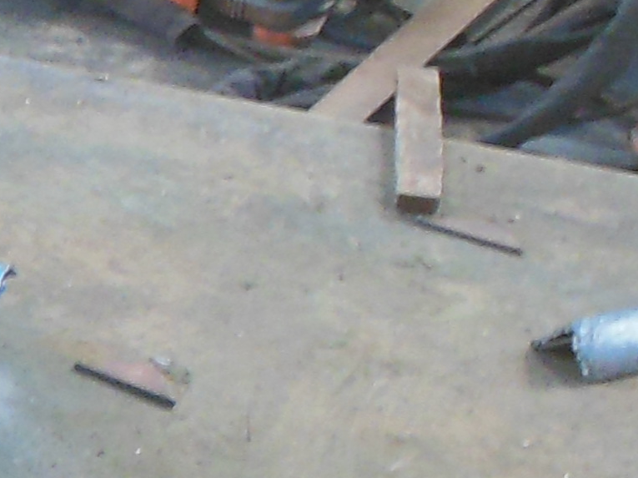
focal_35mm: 229
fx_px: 4219
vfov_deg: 6.4
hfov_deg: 7.7
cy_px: 585
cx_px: -1133
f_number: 3.6
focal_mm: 6.8
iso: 400
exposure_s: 1/13
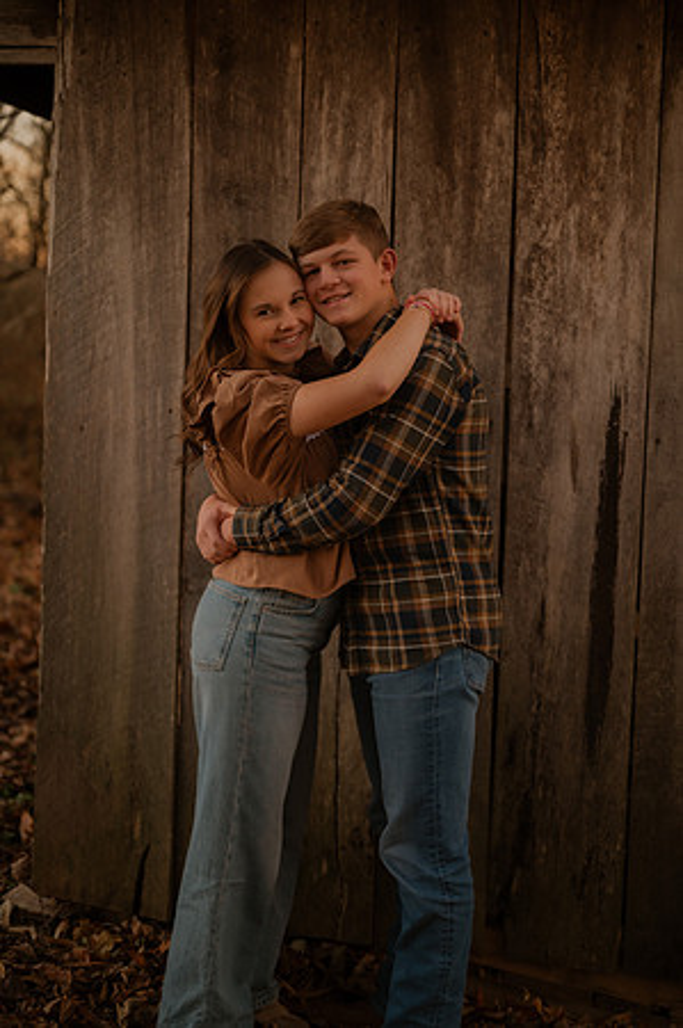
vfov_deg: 39.6
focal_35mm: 50
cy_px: 514
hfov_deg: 26.9
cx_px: 342
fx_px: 1426
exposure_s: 1/125
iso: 250
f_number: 1.8
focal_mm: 50
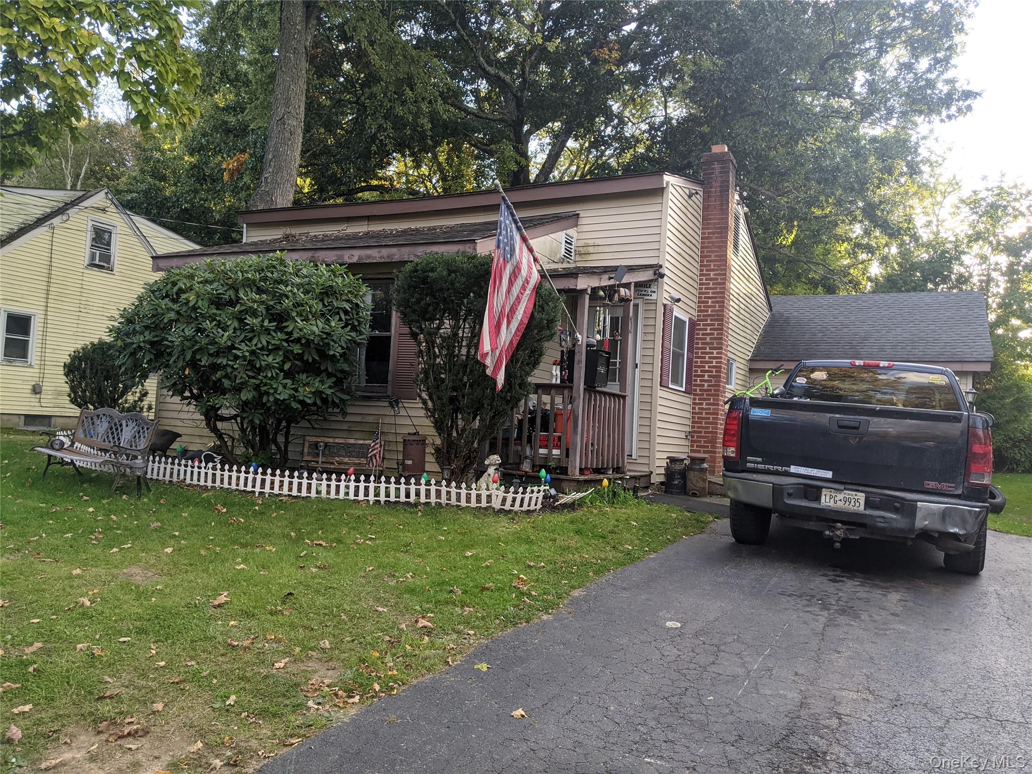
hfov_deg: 65.3
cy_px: 387
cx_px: 516
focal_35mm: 27
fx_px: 805
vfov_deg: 51.4
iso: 86
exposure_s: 1/290
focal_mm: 4.38
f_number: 1.73
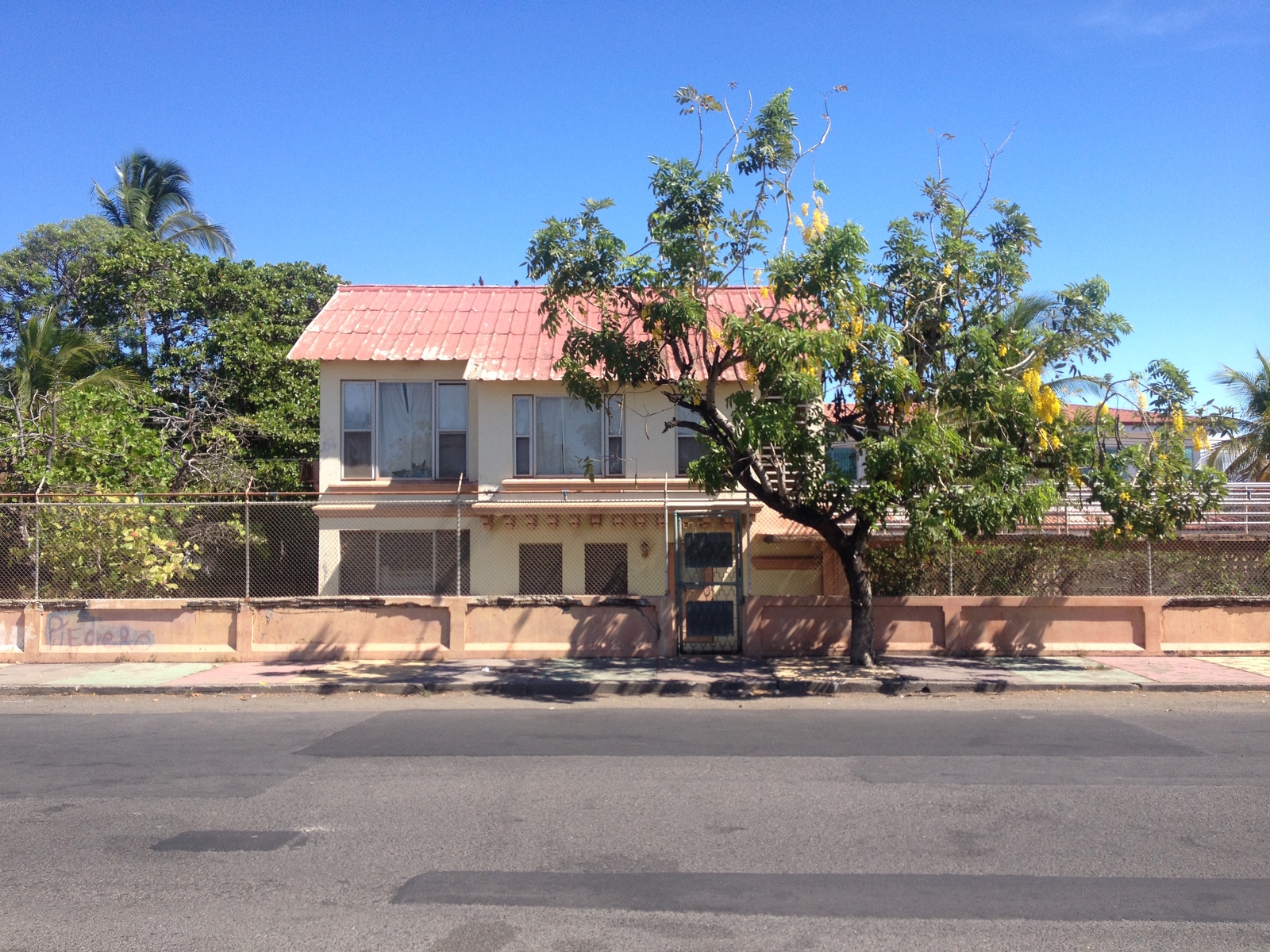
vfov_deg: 40.7
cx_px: 635
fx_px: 1284
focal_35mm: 35
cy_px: 476
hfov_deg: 52.6
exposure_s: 1/1082
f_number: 2.4
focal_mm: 4.28
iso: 50
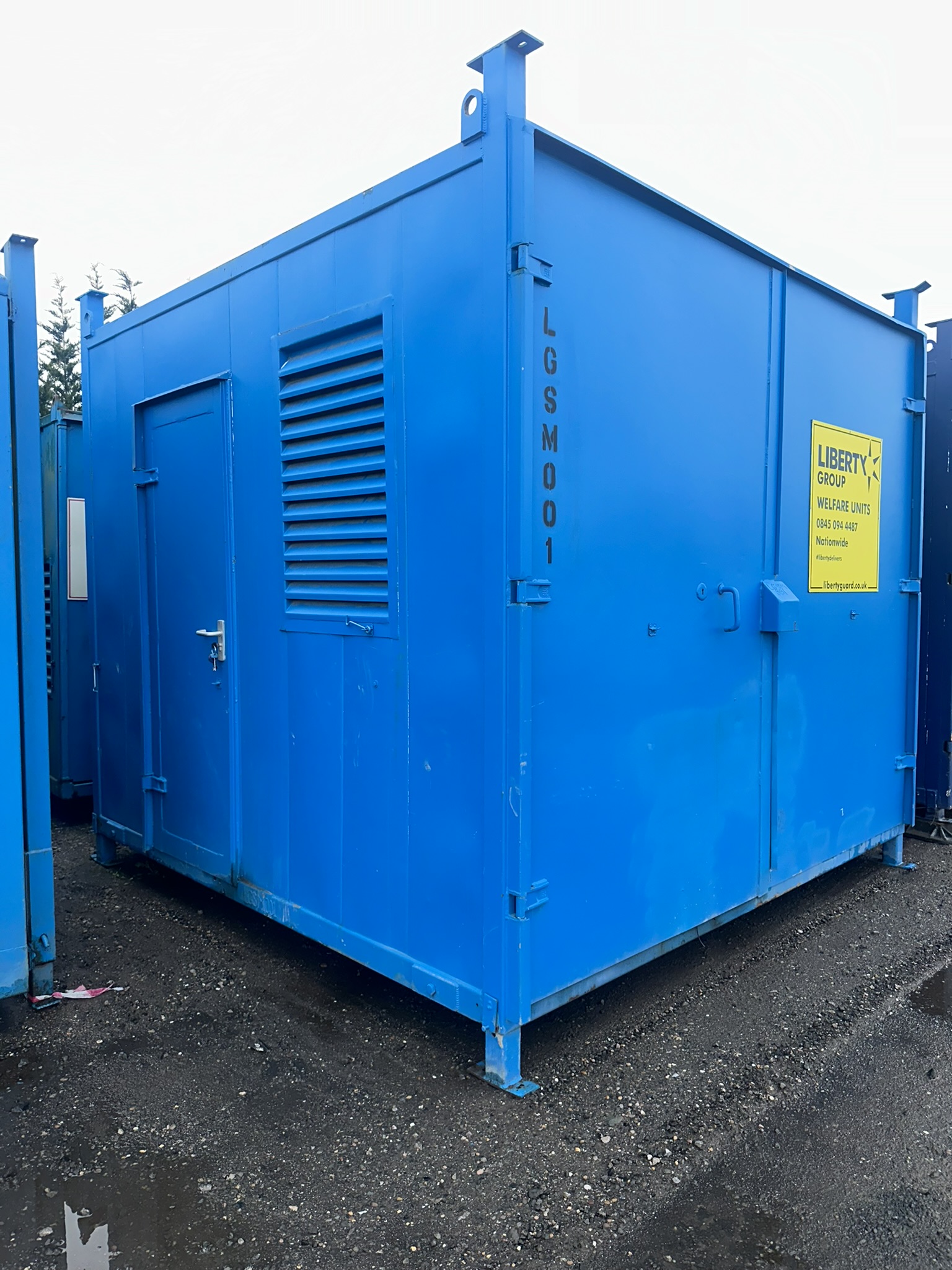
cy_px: 635
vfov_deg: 71.6
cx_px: 476
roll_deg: +0.2
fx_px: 880
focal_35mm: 24
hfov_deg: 56.8
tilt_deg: -3.5
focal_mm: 6.86
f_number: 1.78
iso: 80
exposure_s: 1/745
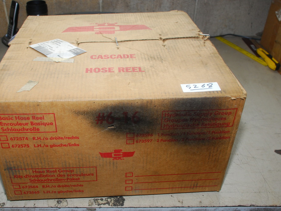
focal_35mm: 37
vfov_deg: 38.7
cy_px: 102
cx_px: 122
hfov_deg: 50.0
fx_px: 300
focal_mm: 22
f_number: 5
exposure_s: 1/60
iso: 200
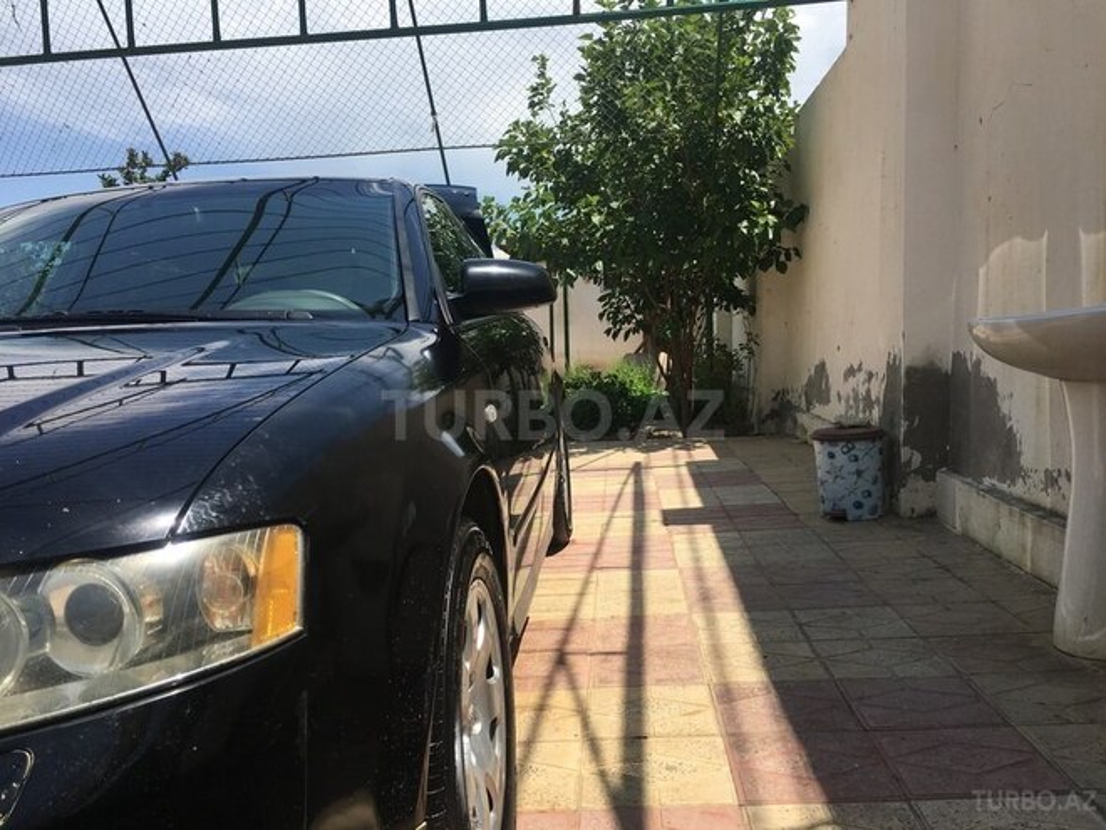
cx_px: 553
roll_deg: +0.6
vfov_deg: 48.2
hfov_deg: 61.7
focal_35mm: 29
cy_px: 415
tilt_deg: -3.4
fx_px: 927
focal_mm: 4.15
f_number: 2.2
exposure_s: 1/1923
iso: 25
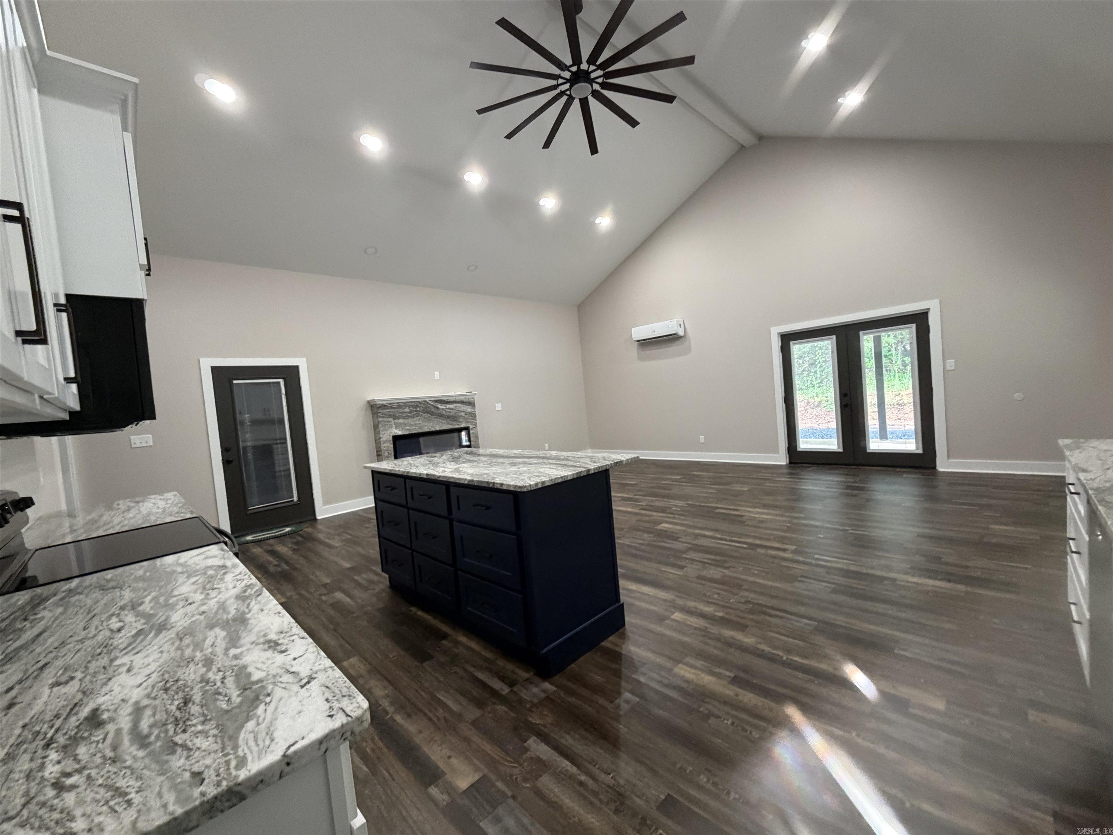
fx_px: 450
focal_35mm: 14
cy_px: 418
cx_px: 556
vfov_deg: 85.7
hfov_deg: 102.1
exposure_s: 1/60
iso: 320
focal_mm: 2.22
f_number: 2.2
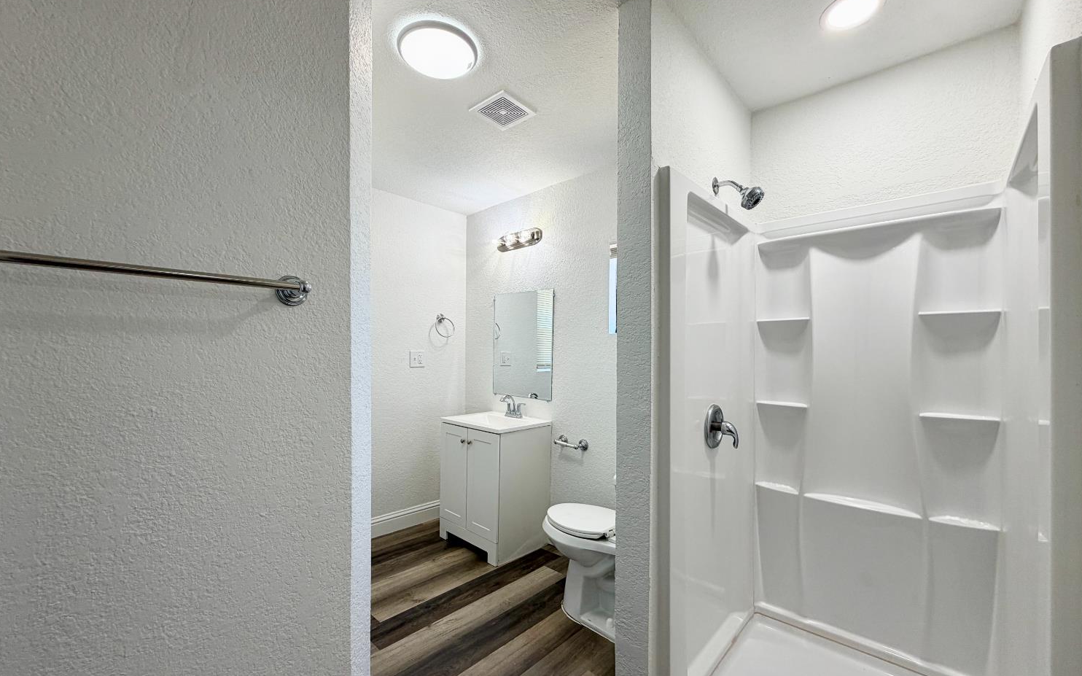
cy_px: 353
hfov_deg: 101.5
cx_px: 543
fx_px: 442
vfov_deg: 74.7
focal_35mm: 15
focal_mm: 2.22
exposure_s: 1/120
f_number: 2.2
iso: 80
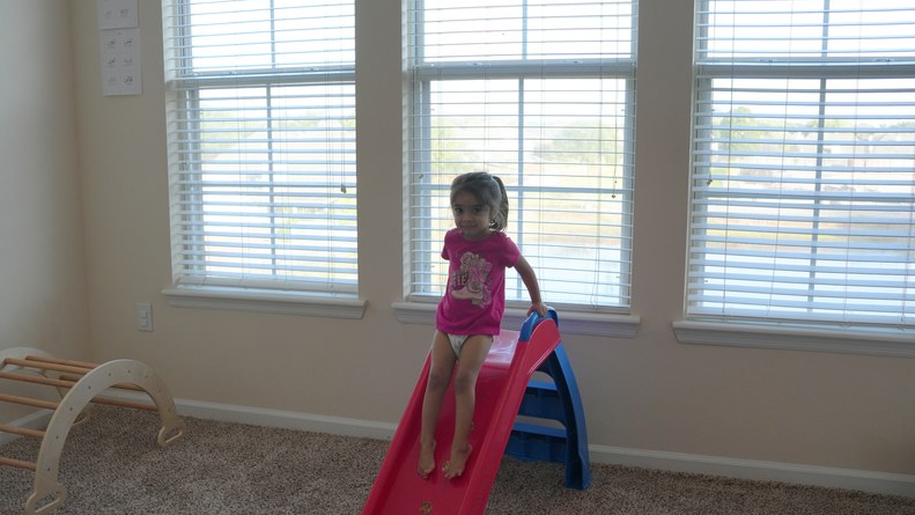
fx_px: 886
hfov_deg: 54.6
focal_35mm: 37
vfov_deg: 32.3
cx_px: 453
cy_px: 297
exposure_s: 1/160
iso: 320
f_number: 4
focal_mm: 23
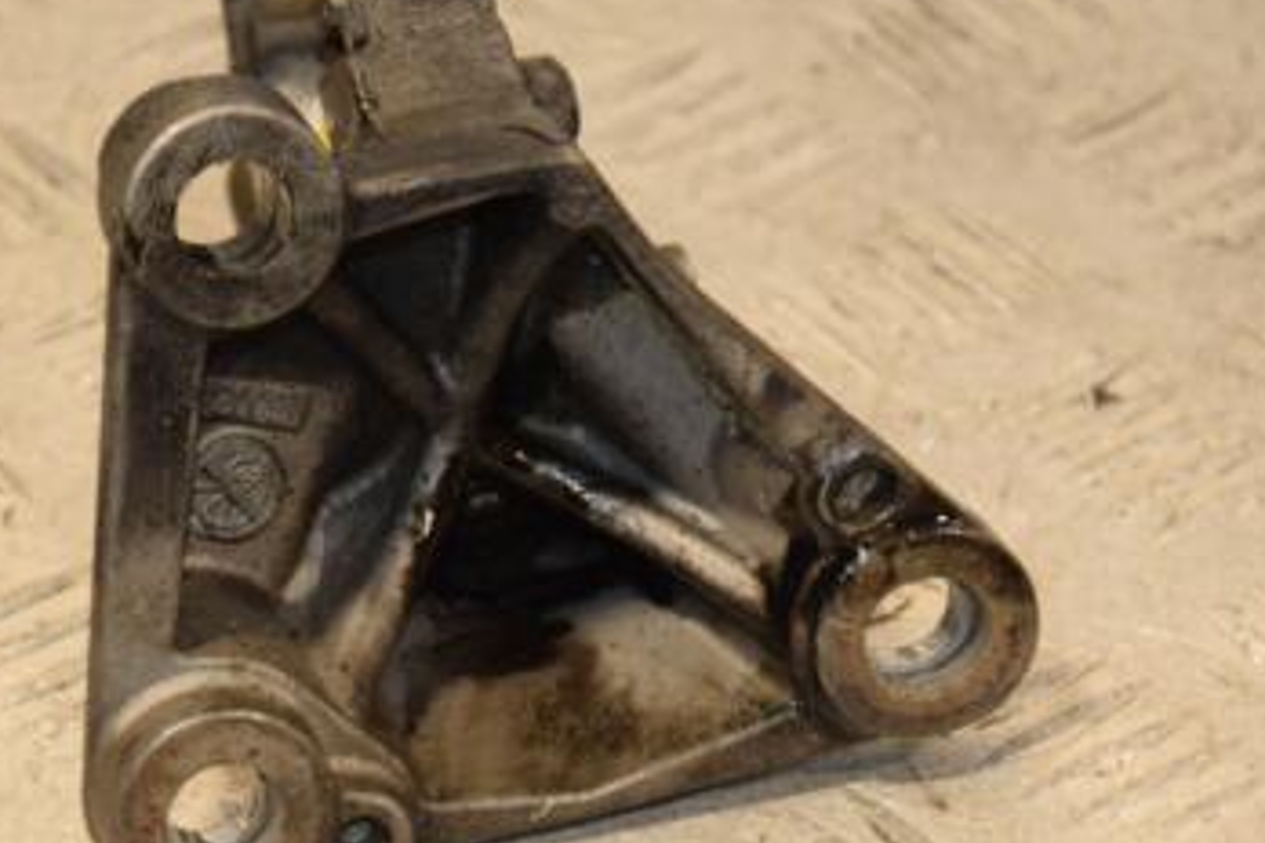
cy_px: 498
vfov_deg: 5.8
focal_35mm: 238
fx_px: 8362
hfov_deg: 8.7
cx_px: 571
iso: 800
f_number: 5.6
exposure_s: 1/200
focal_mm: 92
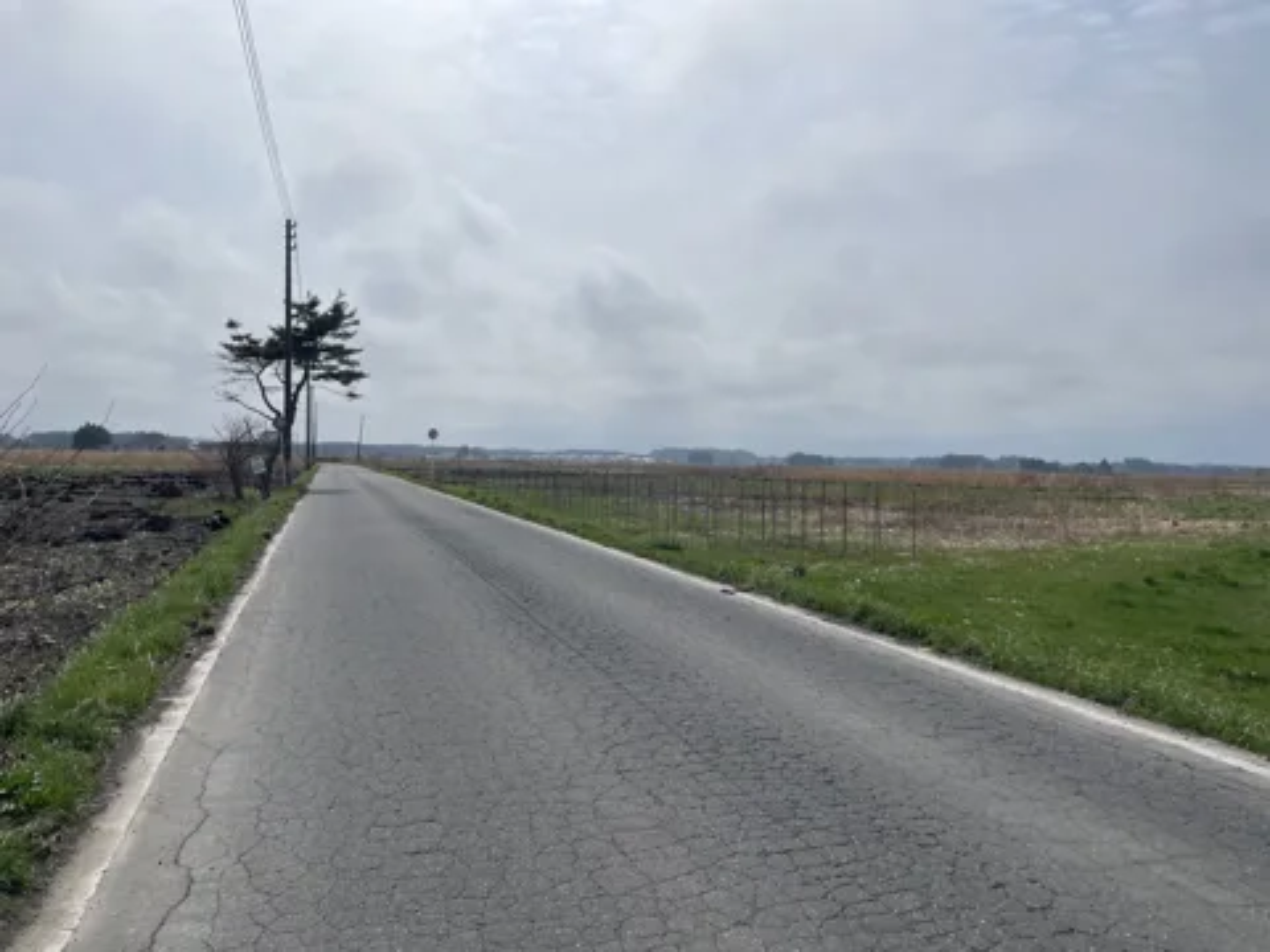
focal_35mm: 26
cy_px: 476
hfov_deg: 67.3
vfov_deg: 53.1
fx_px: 954
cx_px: 635
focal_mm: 4.2
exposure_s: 1/7299
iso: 32
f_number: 1.6
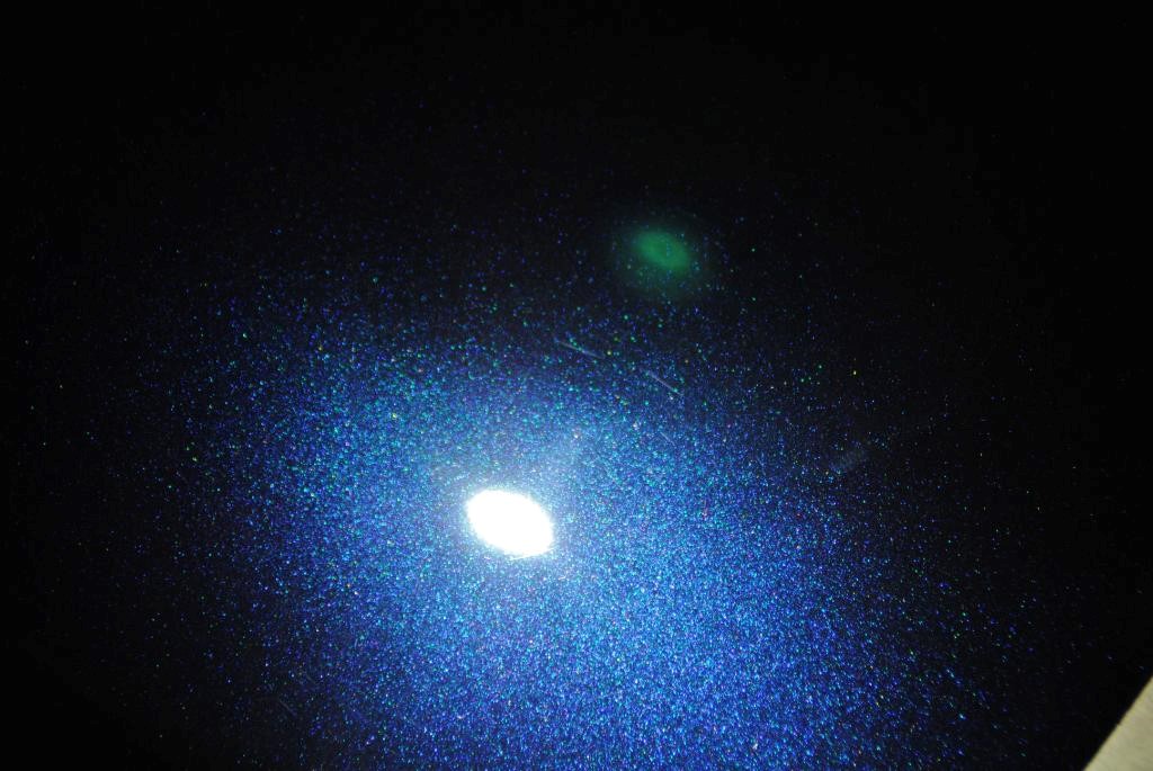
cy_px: 386
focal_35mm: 99
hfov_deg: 20.6
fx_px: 3174
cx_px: 576
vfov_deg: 13.9
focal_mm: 66
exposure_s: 1/125
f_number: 5.3
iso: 360
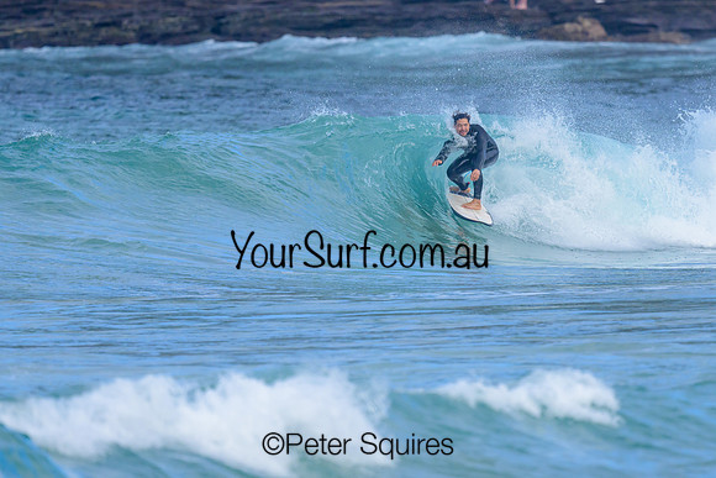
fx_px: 21866
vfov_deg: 1.3
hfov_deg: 1.9
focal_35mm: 1099
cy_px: 215
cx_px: 371
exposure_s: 1/2000
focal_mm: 800
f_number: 6.3
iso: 640
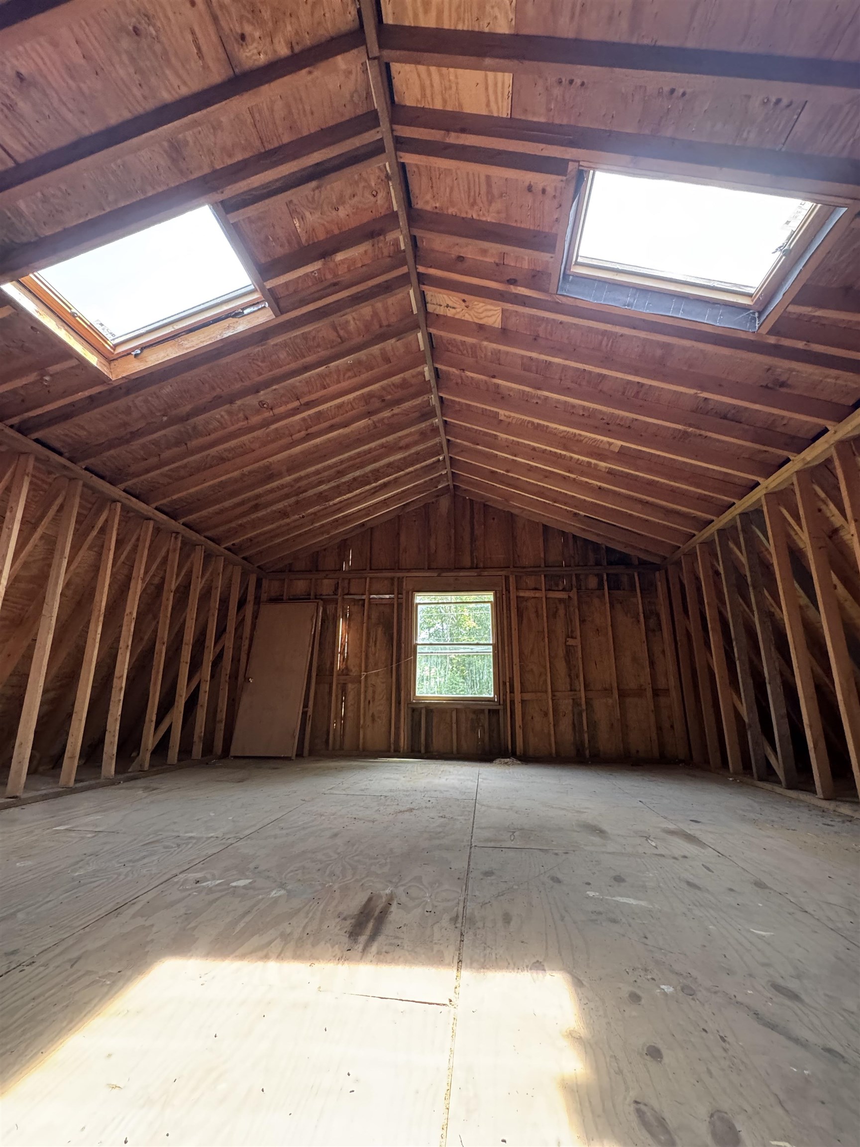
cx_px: 430
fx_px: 464
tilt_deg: +15.7
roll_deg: -0.1
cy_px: 574
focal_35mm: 14
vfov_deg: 102.1
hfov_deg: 85.7
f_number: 2.2
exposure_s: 1/95
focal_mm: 2.22
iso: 320
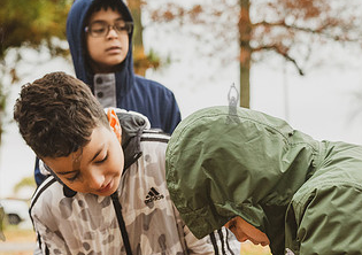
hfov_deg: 22.2
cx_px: 232
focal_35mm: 90
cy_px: 242
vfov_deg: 15.5
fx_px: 921
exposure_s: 1/400
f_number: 4
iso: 4000
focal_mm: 42
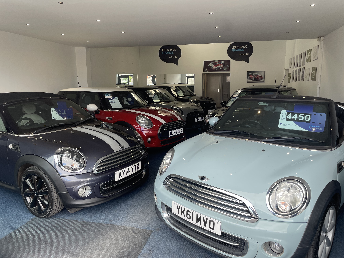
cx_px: 172
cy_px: 129
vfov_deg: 53.1
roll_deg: +0.5
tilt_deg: -9.9
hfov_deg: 67.3
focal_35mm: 26
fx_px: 258
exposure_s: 1/123
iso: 32
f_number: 1.6
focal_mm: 4.2
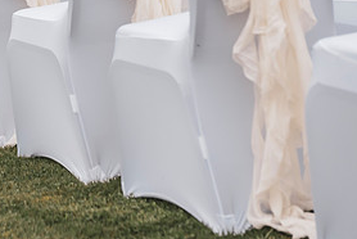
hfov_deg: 13.8
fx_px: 1449
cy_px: -3
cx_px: -5
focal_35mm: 146
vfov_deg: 9.4
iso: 400
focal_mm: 70
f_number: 4.5
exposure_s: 1/2000
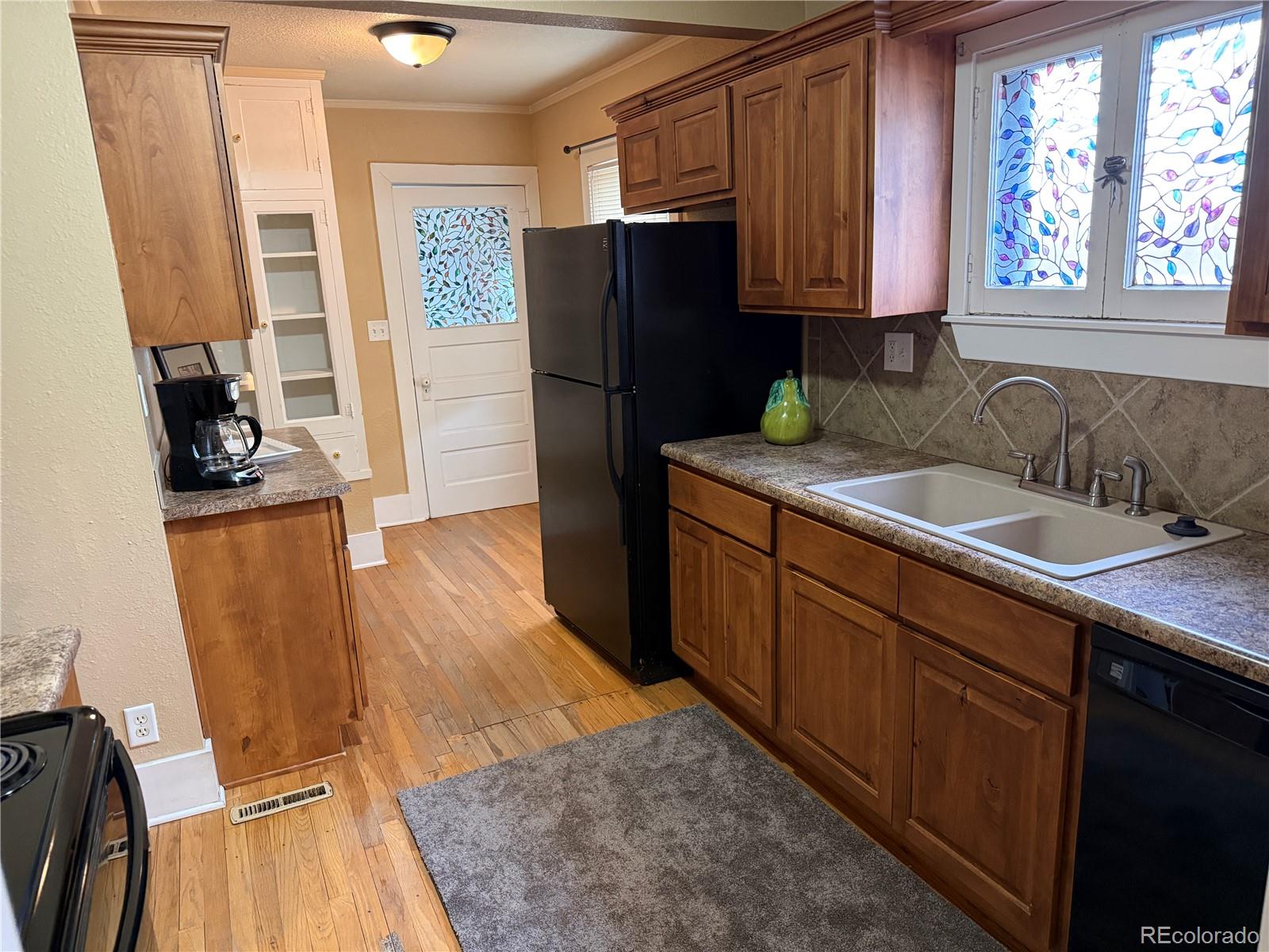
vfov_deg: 56.8
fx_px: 880
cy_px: 476
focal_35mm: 24
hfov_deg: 71.6
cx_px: 634
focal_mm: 6.76
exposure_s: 1/60
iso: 500
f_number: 1.78
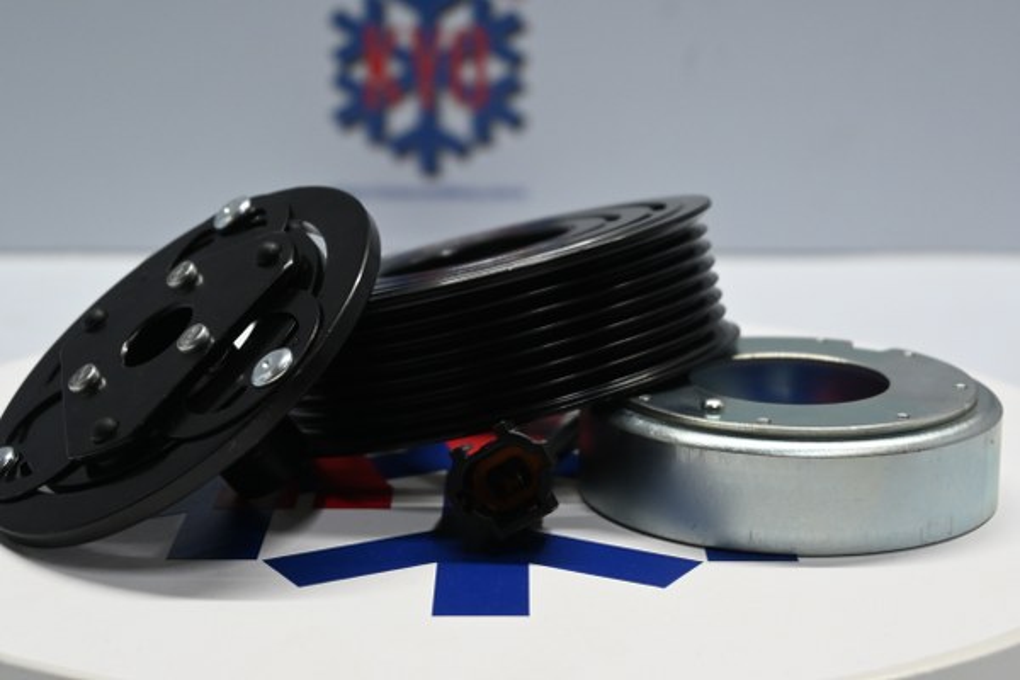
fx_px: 2125
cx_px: 510
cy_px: 340
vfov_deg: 18.2
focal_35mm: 75
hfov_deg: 27.0
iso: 1250
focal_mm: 50
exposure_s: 1/80
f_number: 6.3
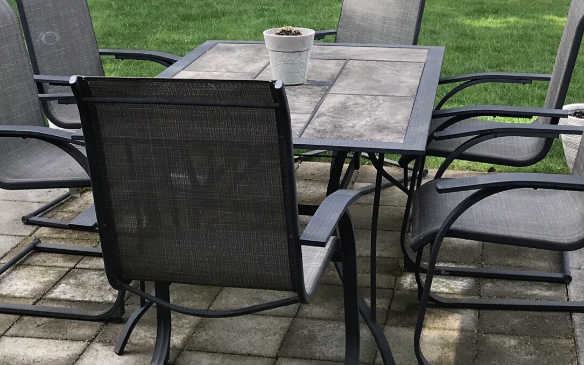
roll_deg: +0.4
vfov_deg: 17.9
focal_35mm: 70
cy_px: -44
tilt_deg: -6.1
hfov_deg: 29.4
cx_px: 276
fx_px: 1114
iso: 20
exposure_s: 1/243
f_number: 1.8
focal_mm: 3.99
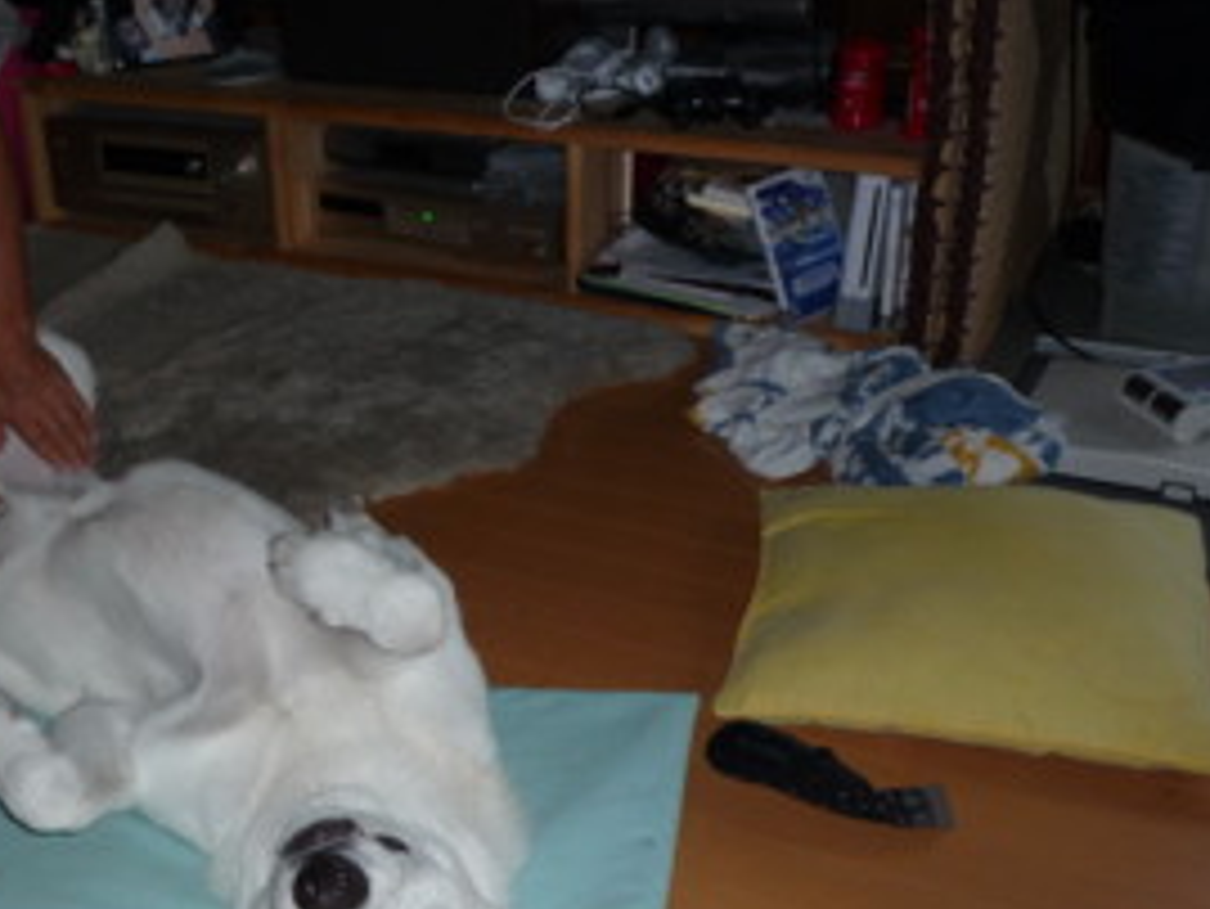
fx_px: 1714
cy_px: 626
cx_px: 274
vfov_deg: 29.4
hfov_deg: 37.7
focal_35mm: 49
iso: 100
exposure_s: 1/30
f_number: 3.4
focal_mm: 5.3
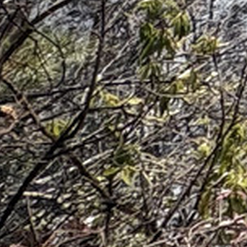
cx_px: 942
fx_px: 1049
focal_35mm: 130
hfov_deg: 8.4
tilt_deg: -18.6
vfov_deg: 10.4
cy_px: -445
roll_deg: +1.0
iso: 64
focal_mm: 2.22
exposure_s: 1/1449
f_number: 2.2
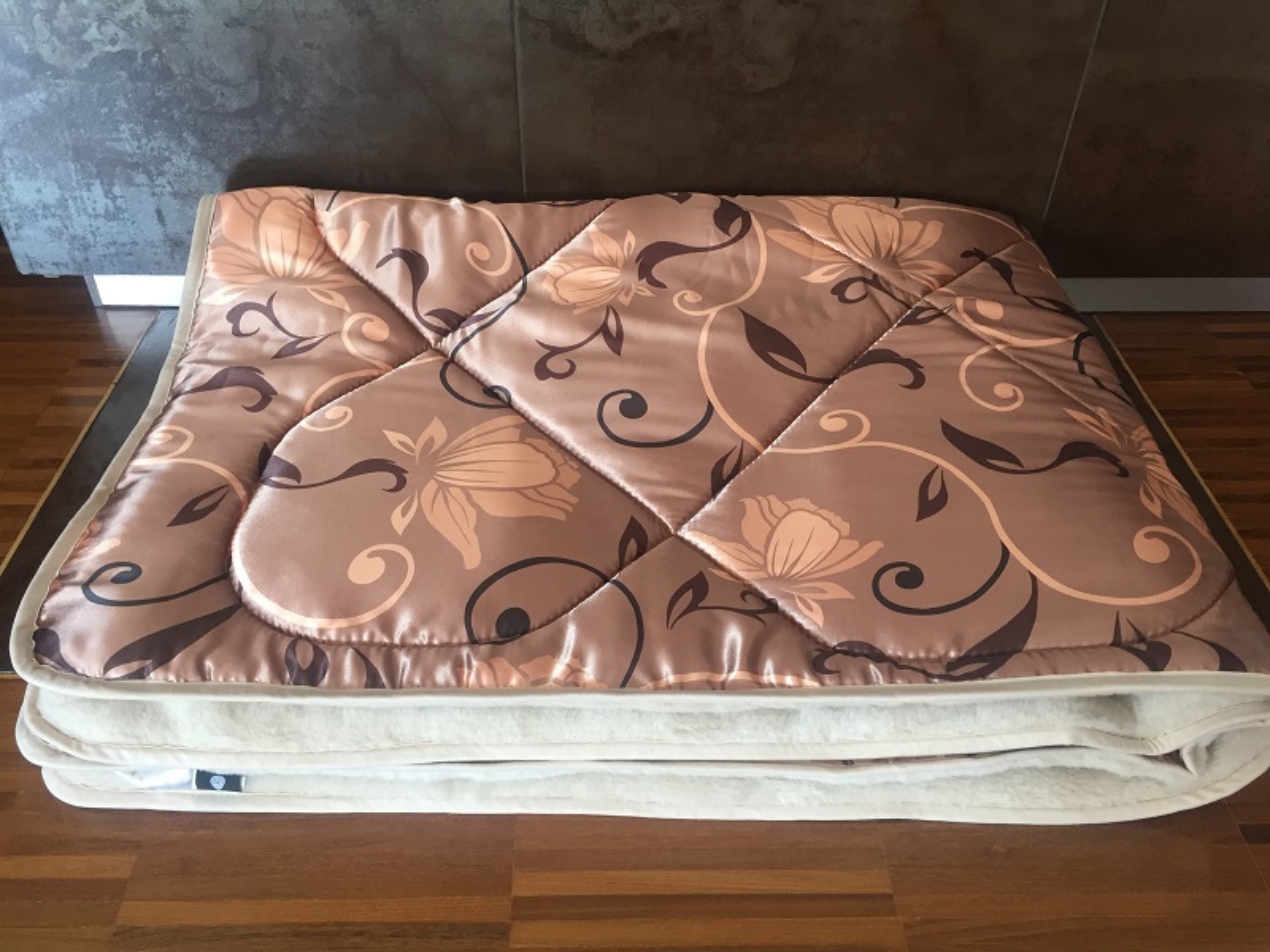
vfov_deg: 48.2
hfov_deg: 61.7
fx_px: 1064
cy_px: 476
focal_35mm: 29
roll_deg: -0.9
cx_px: 635
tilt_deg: -40.2
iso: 80
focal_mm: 4.15
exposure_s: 1/33
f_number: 2.2
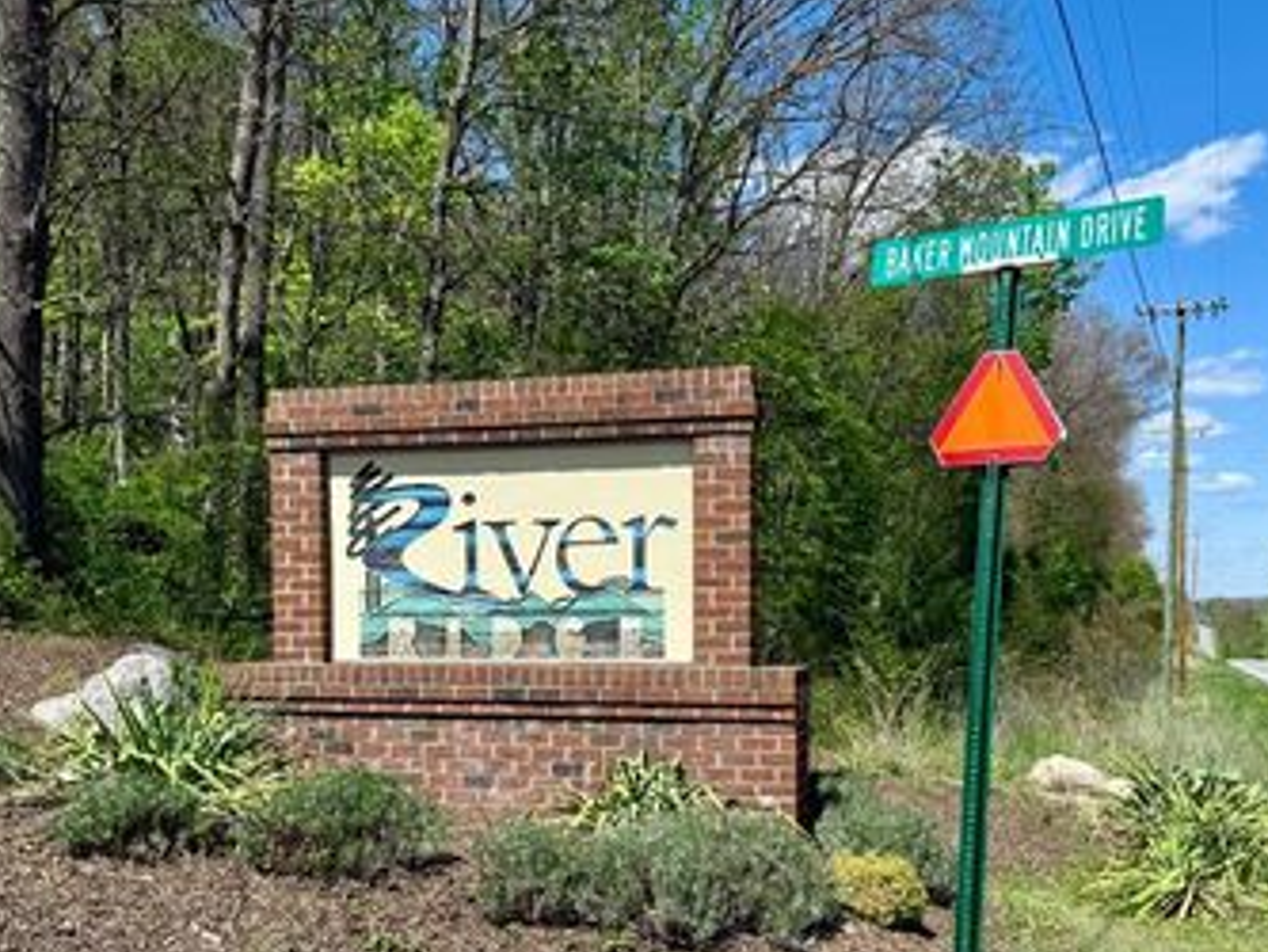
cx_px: 628
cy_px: 642
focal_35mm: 36
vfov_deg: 39.2
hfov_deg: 51.3
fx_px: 1319
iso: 80
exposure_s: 1/3953
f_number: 1.78
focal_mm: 6.76
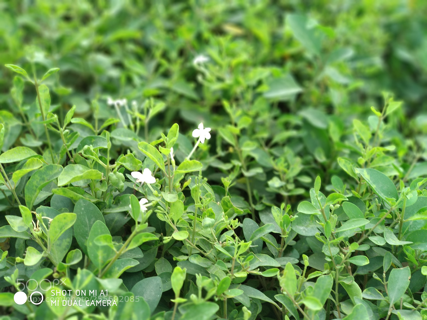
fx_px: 641
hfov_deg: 36.8
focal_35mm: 52
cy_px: 160
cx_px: 214
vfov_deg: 28.0
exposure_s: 1/100
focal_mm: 5.99
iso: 200
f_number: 2.6
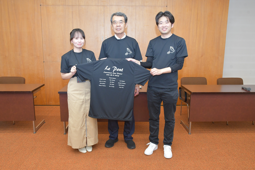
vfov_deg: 43.6
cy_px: 85
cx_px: 128
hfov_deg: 61.9
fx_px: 212
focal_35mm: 30
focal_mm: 20
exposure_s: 1/60
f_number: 9
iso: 2000
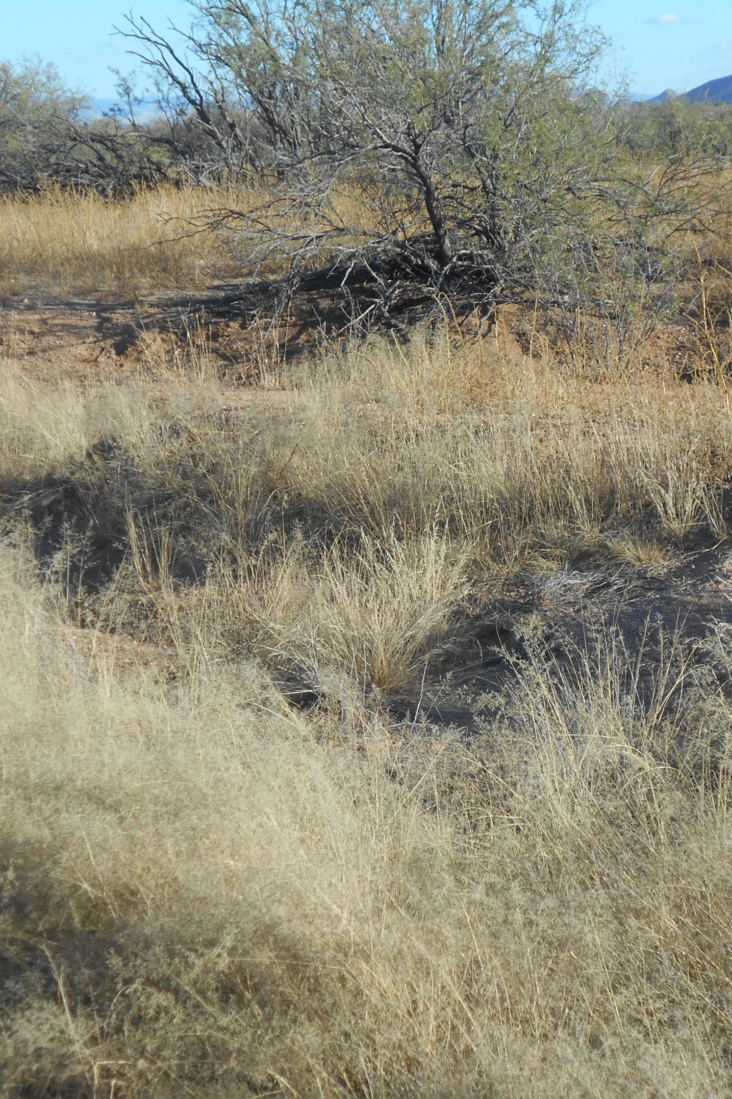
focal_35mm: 78
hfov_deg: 17.5
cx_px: 474
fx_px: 2379
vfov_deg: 26.0
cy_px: 550
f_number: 4.9
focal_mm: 10
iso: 80
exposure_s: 1/400
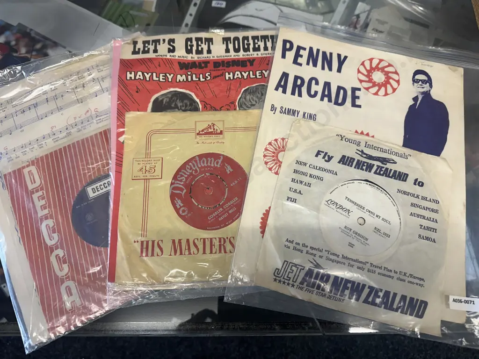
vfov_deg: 56.8
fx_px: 332
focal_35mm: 24
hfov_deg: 71.6
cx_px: 240
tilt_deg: -71.0
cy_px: 180
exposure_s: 1/100
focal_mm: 6.86
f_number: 1.78
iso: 100
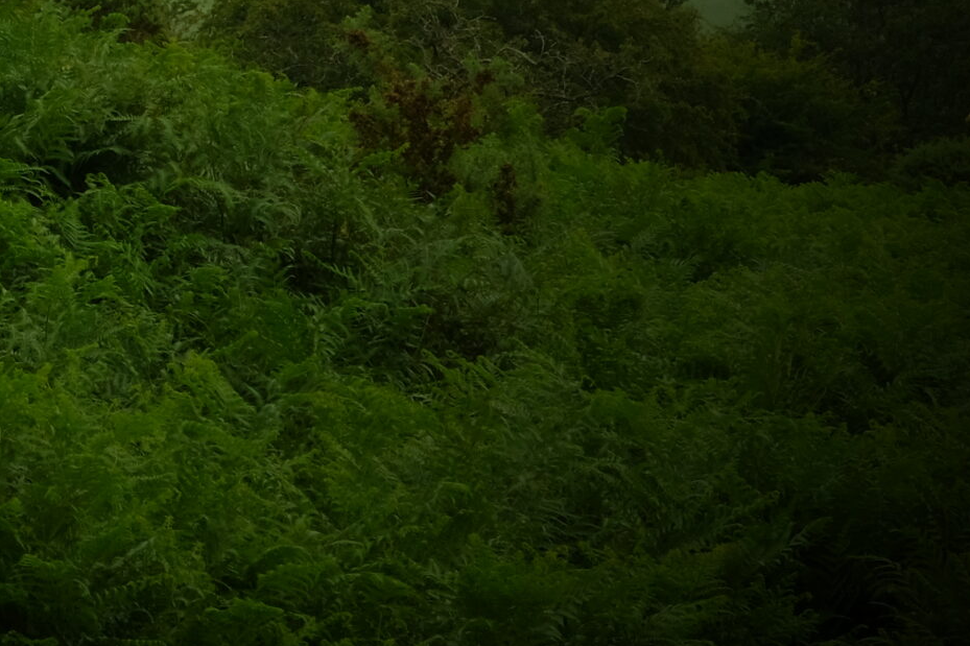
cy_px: -155
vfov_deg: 4.0
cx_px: -303
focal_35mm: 339
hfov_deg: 6.0
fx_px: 9132
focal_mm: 81.9
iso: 200
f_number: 22
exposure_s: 1/30
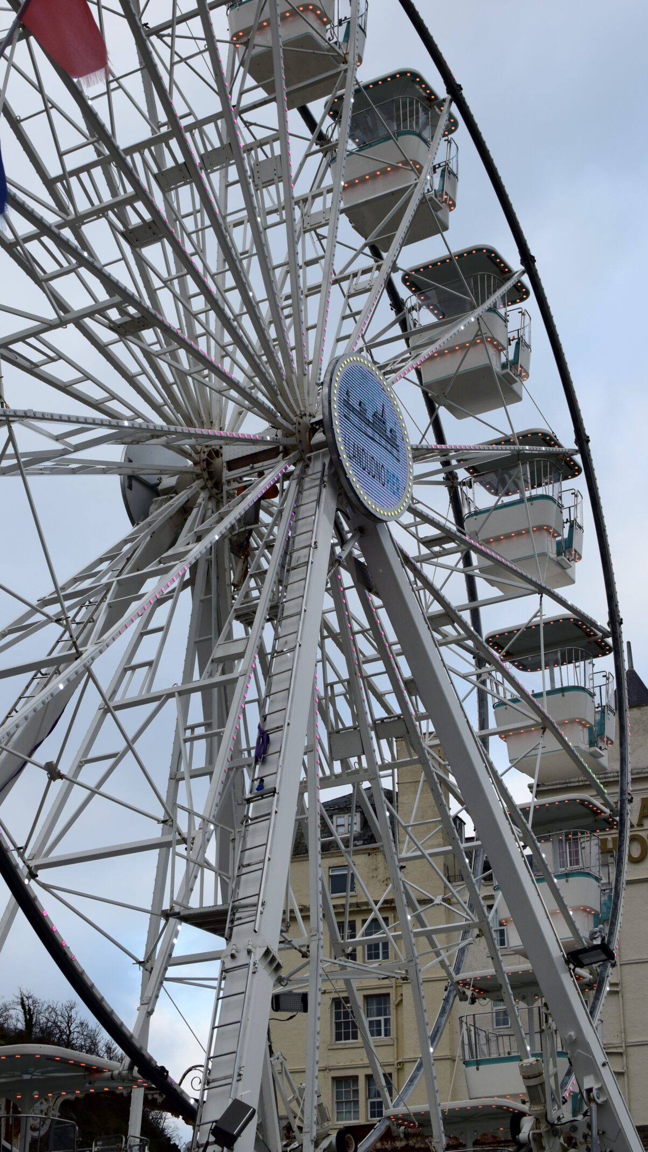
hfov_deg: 21.6
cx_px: 319
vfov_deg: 37.5
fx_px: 1696
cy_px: 581
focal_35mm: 56
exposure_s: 1/320
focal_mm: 35
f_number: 10
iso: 400
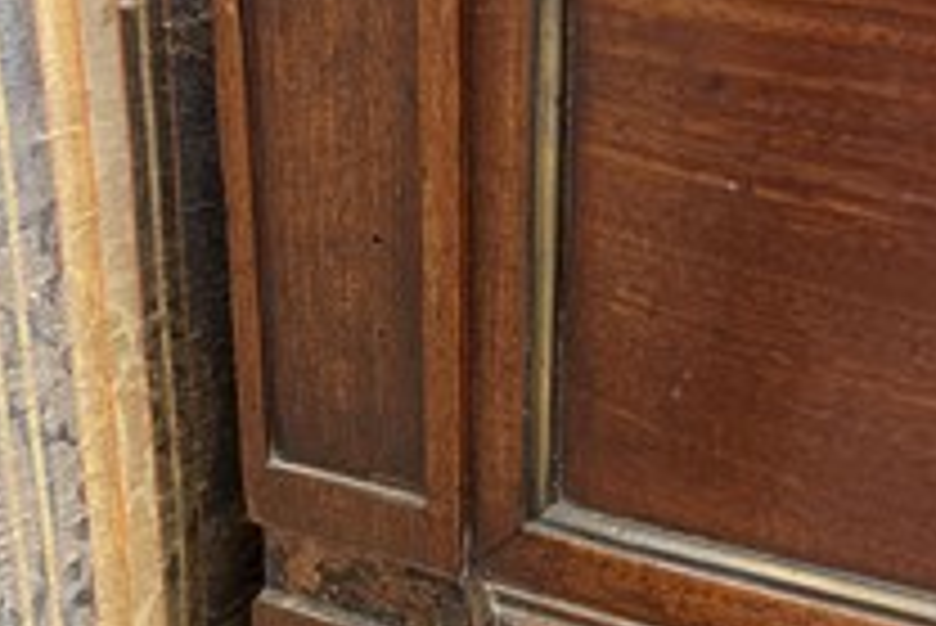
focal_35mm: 52
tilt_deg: -22.2
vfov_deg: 25.8
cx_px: 495
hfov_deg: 38.2
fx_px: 1353
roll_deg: -0.7
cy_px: 450
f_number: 1.6
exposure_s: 1/25
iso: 500
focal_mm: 5.1
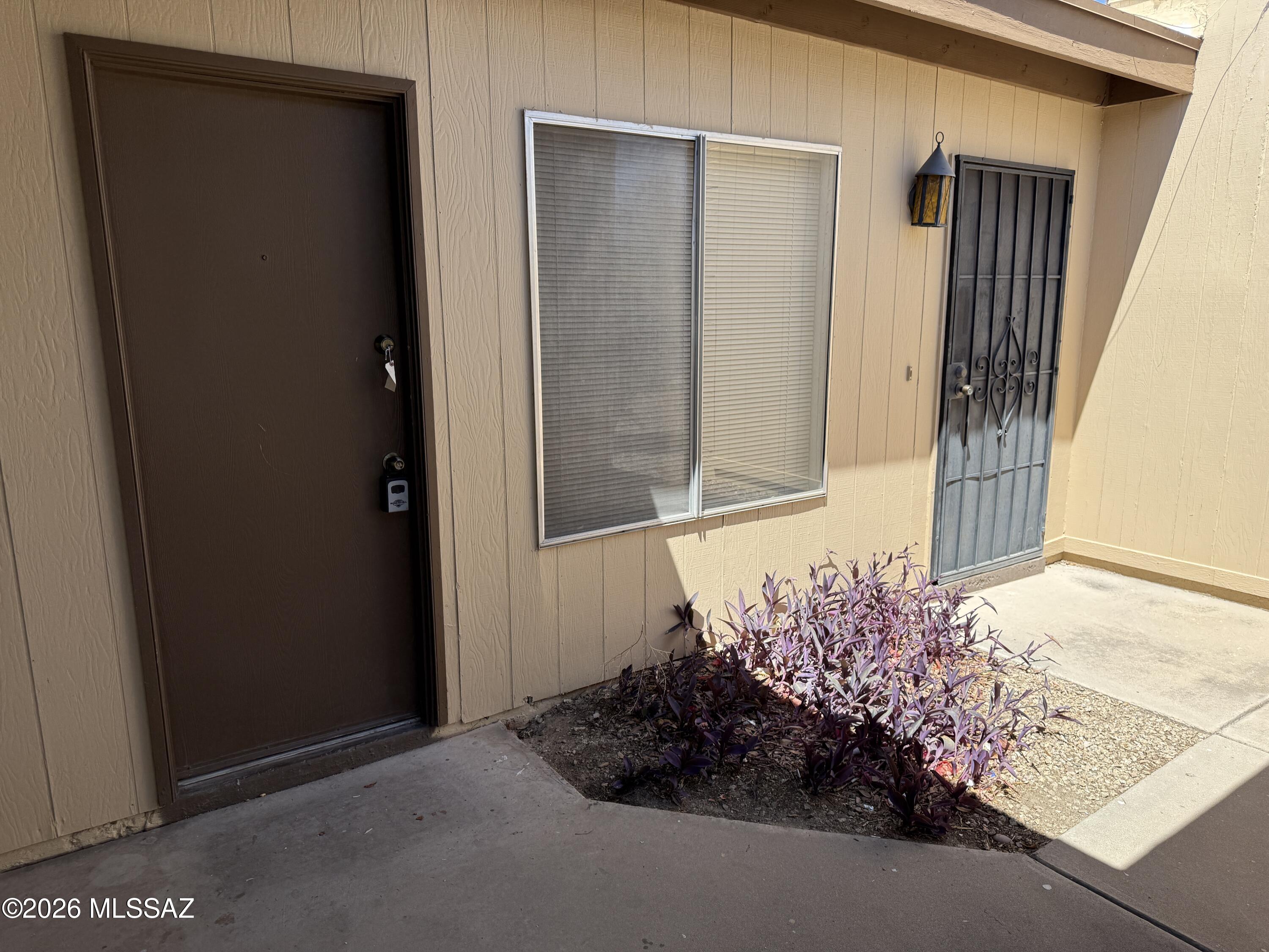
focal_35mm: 24
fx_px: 880
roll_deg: +0.6
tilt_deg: -11.6
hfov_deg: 71.6
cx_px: 634
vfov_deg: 56.8
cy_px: 476
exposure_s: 1/1855
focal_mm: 6.76
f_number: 1.78
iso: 80
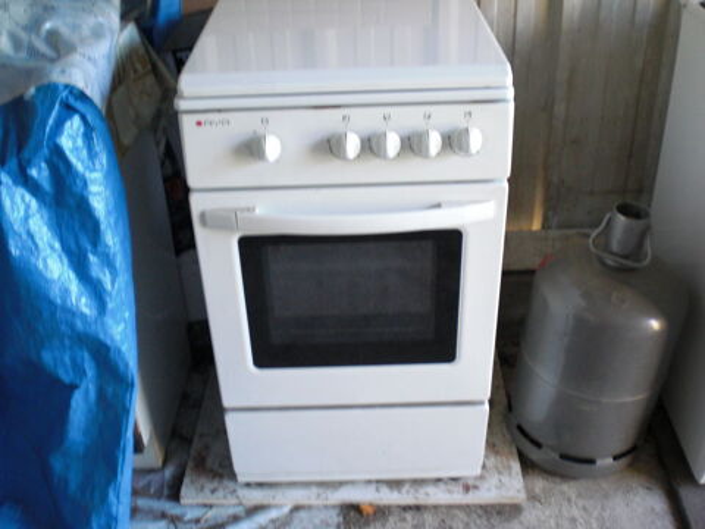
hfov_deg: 49.0
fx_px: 774
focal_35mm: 38
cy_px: 264
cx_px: 352
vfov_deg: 37.7
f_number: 3.1
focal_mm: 6.3
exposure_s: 1/40
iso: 200
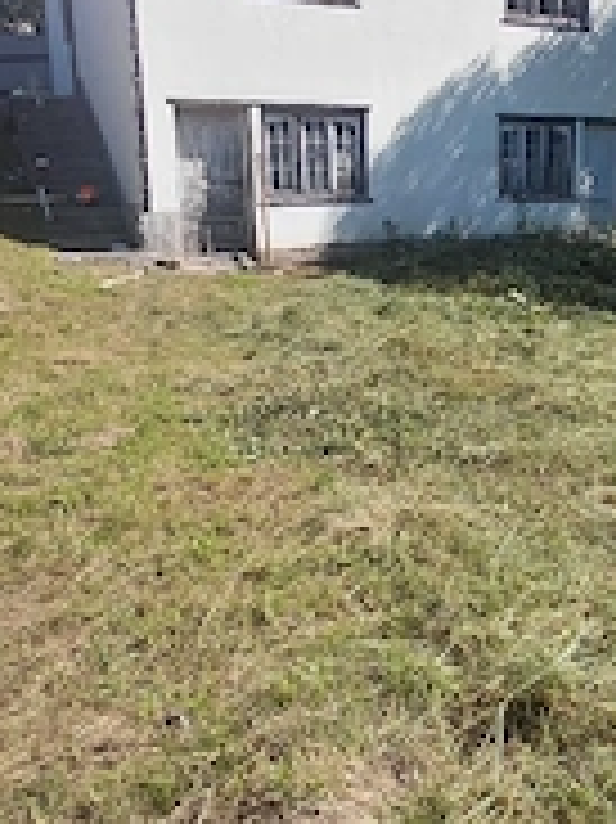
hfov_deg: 39.2
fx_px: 831
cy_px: 329
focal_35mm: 35
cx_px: 486
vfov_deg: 52.3
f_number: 2.2
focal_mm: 1.64
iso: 40
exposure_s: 1/1429
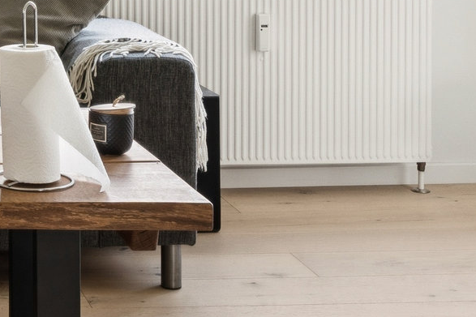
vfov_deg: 14.0
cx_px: -126
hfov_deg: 20.4
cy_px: -148
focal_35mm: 92
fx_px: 1216
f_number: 11
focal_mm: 18
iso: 800
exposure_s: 1/13
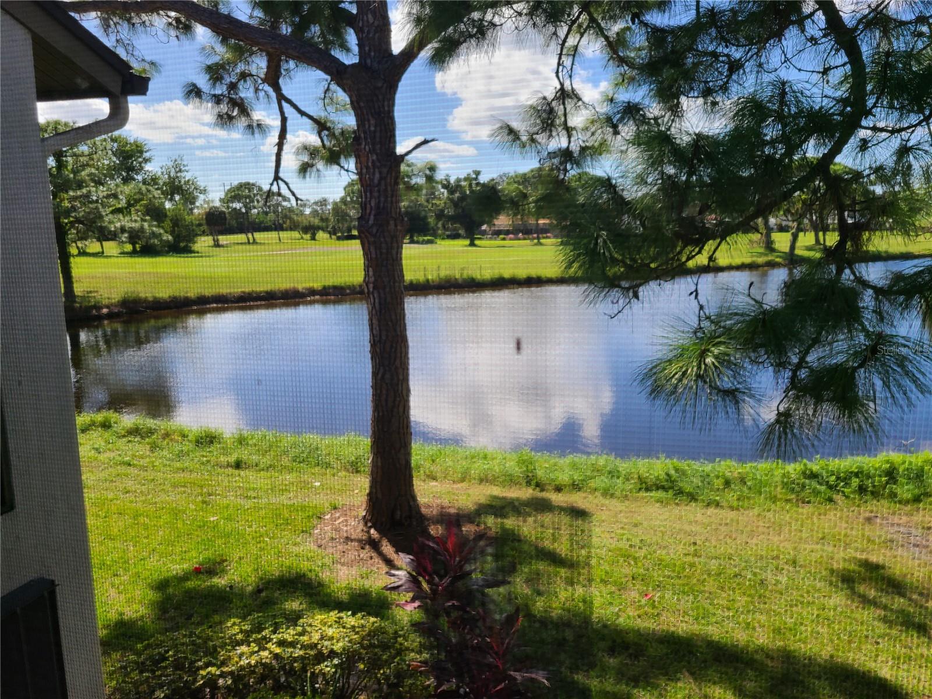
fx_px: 700
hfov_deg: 67.3
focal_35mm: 26
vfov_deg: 53.1
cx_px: 466
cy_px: 350
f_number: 1.8
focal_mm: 5.4
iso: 40
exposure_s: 1/1406
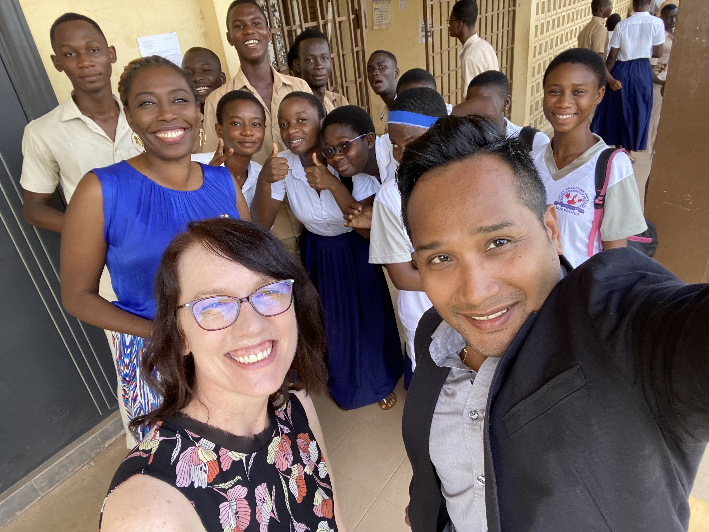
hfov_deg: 73.9
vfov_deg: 58.9
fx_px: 471
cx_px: 354
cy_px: 266
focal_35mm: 23
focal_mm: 2.71
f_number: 2.2
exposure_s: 1/122
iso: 32
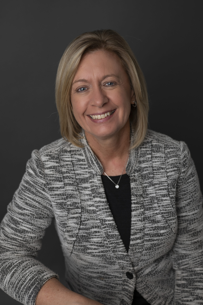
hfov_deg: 27.0
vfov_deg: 39.6
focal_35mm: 50
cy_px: 152
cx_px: 102
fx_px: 423
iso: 250
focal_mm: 50
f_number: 3.2
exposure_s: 1/160
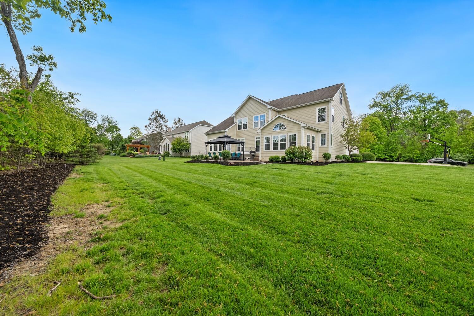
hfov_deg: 112.6
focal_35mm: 12
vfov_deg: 90.1
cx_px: 237
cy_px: 158
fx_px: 158
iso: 100
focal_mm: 12
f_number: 7.1
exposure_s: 1/125
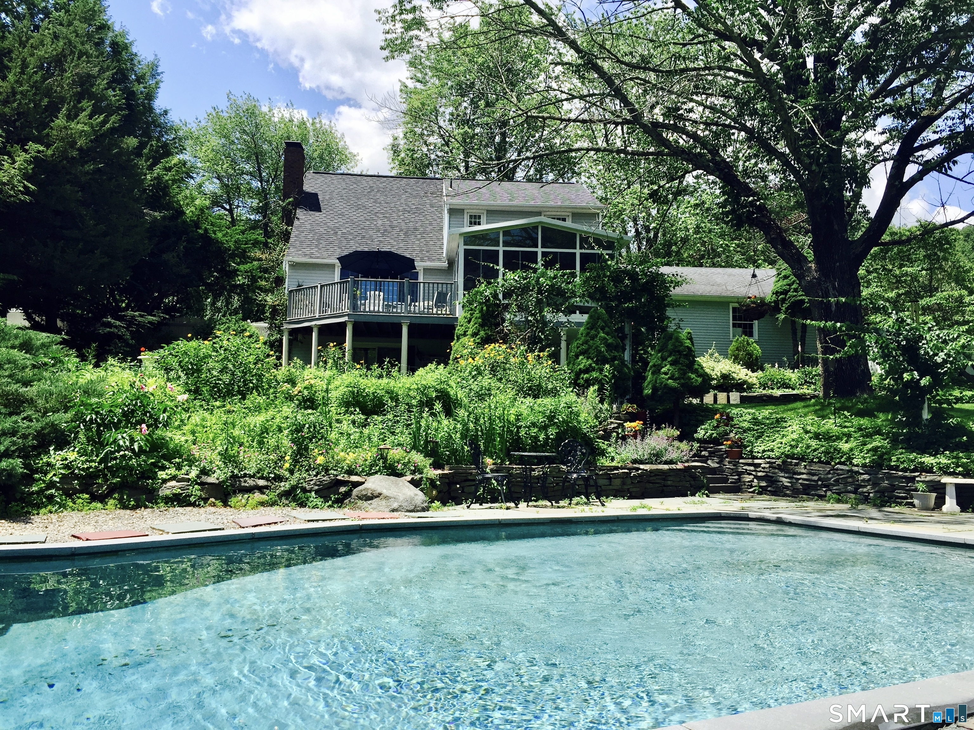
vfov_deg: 48.2
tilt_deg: +4.6
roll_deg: -2.2
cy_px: 365
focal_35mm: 29
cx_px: 487
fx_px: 816
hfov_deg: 61.7
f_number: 2.2
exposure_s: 1/1364
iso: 32
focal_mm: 4.15
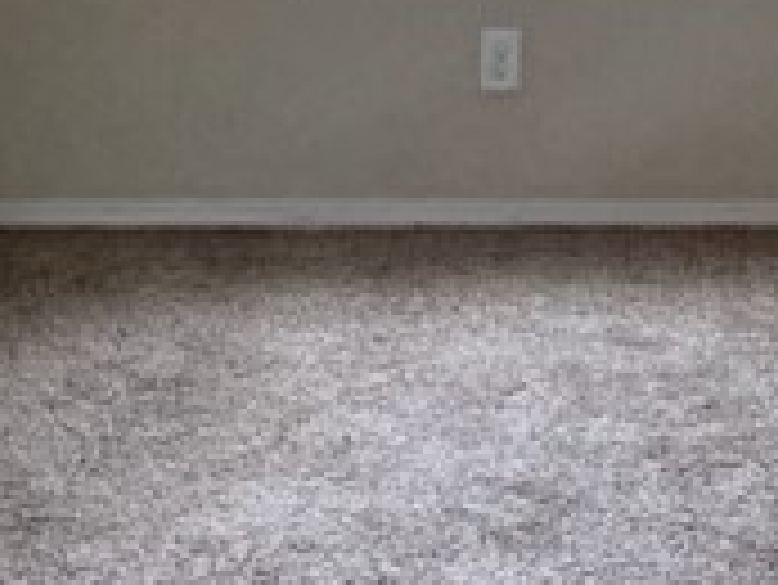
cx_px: 751
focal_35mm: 96
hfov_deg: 19.9
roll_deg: -0.2
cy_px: -464
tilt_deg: -0.9
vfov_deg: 13.8
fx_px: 2159
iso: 64
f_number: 1.6
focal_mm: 5.1
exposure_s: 1/120
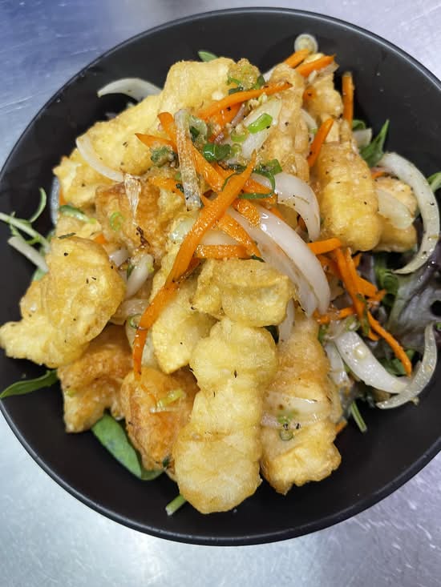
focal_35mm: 25
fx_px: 425
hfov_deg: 54.9
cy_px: 294
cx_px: 220
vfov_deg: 69.4
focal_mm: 5.1
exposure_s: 1/50
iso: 100
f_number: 1.6
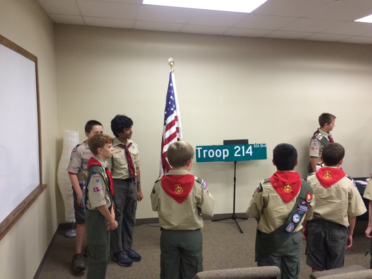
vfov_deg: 48.2
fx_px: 312
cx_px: 186
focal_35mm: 29
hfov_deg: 61.7
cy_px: 140
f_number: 2.2
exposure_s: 1/30
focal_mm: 4.15
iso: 125
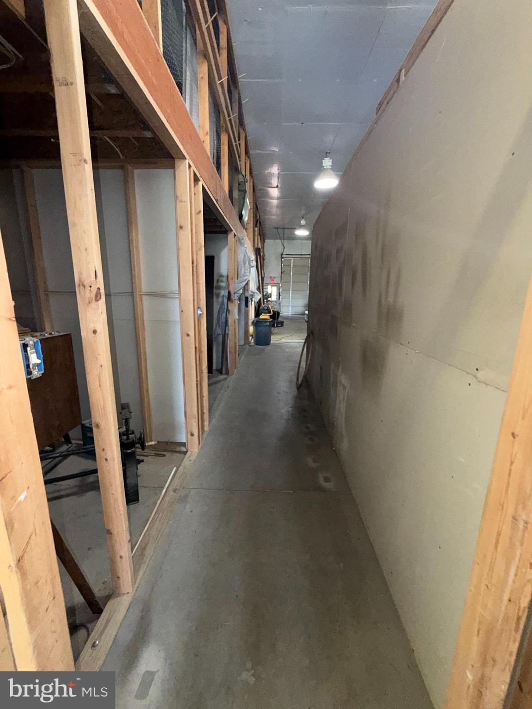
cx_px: 266
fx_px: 287
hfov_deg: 85.7
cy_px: 354
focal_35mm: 14
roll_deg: -0.5
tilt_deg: -11.9
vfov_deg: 102.1
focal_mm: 2.22
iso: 200
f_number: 2.2
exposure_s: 1/60
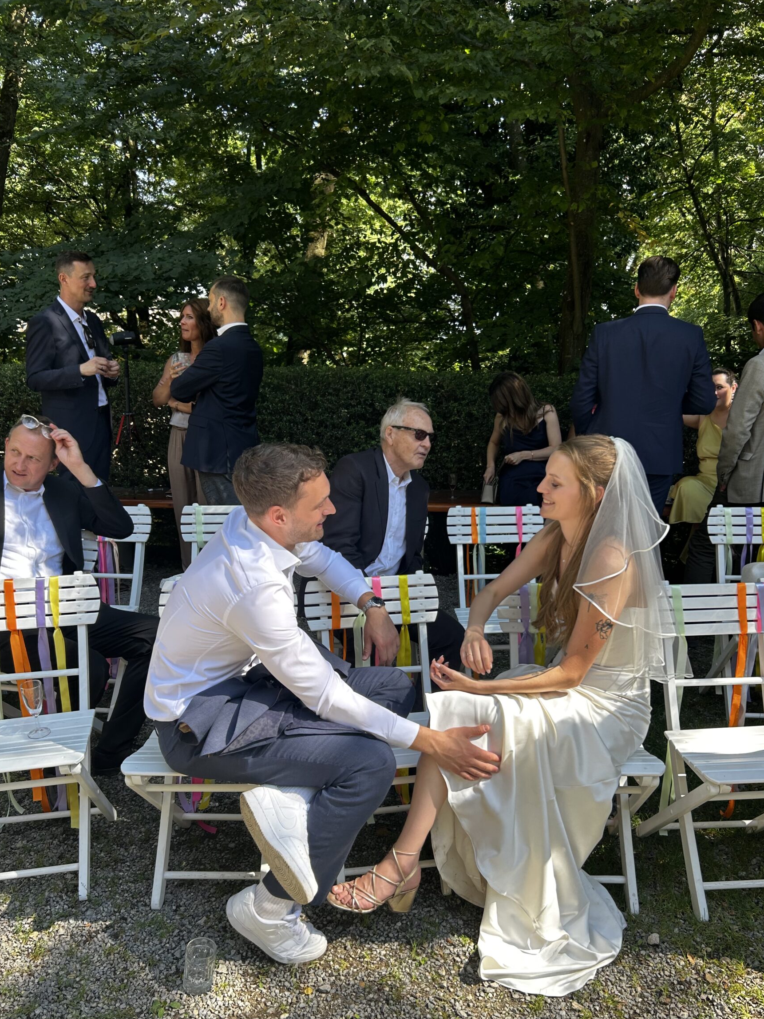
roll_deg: -1.3
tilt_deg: -16.1
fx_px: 853
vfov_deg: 61.6
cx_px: 414
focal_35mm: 29
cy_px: 545
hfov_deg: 48.2
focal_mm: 5.7
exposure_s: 1/450
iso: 50
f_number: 1.5
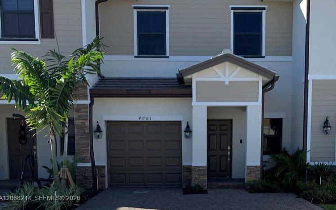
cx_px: 199
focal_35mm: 44
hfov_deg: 45.1
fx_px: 403
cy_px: 199
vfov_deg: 27.9
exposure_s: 1/1661
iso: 25
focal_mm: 4.25
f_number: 1.8
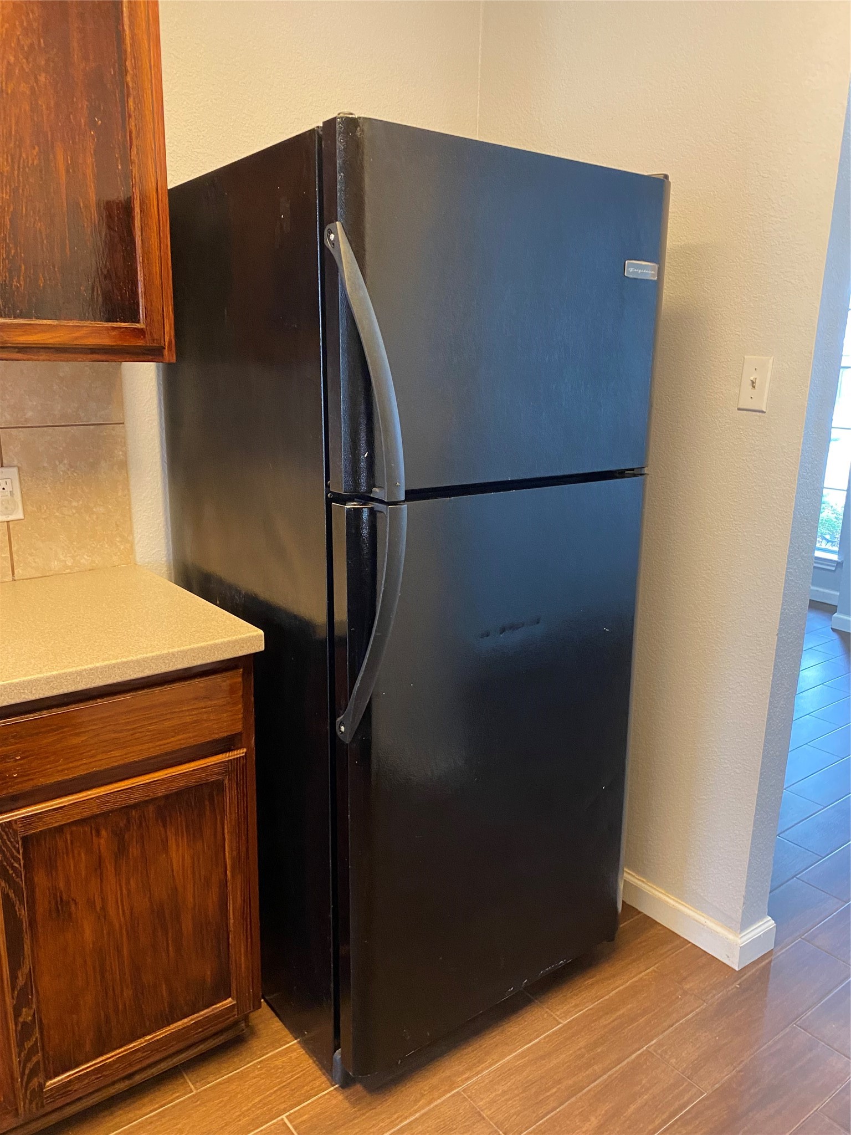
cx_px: 426
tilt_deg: -10.8
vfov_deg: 67.3
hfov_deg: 53.1
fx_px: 852
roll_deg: -1.4
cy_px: 568
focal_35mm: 26
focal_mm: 4.25
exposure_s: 1/40
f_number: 1.8
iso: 320
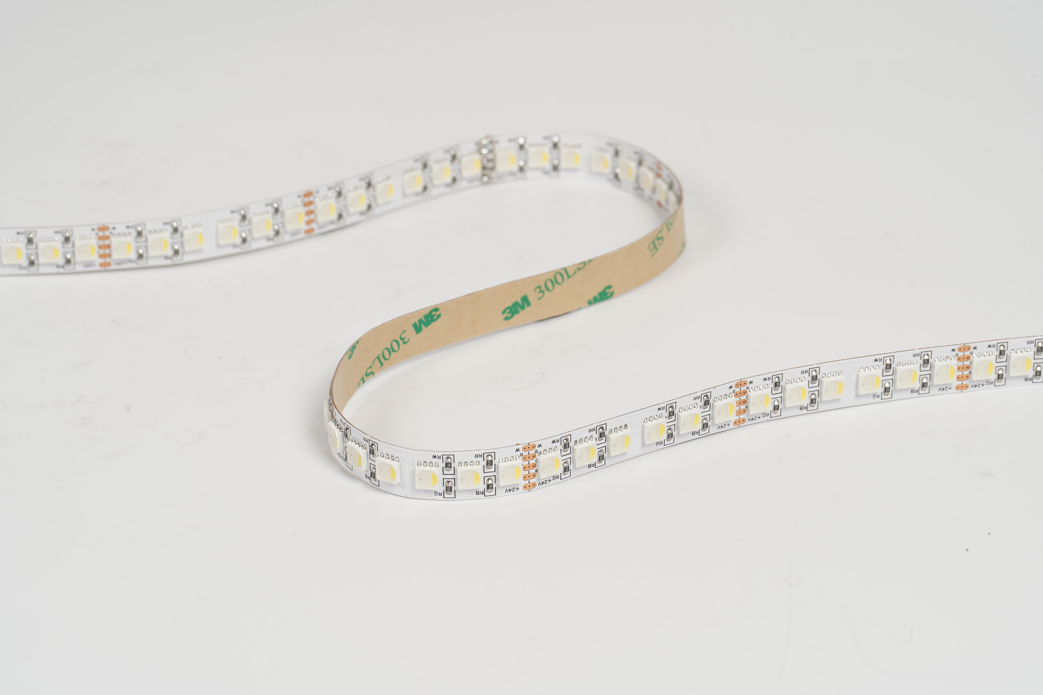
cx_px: 522
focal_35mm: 100
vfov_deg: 13.7
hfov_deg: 20.4
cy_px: 348
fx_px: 2897
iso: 100
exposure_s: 1/125
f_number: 14
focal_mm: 100
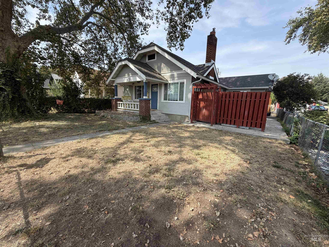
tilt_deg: -9.1
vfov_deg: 85.7
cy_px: 124
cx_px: 164
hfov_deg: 102.1
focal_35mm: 14
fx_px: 133
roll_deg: -1.6
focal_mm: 2.22
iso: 40
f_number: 2.2
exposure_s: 1/664
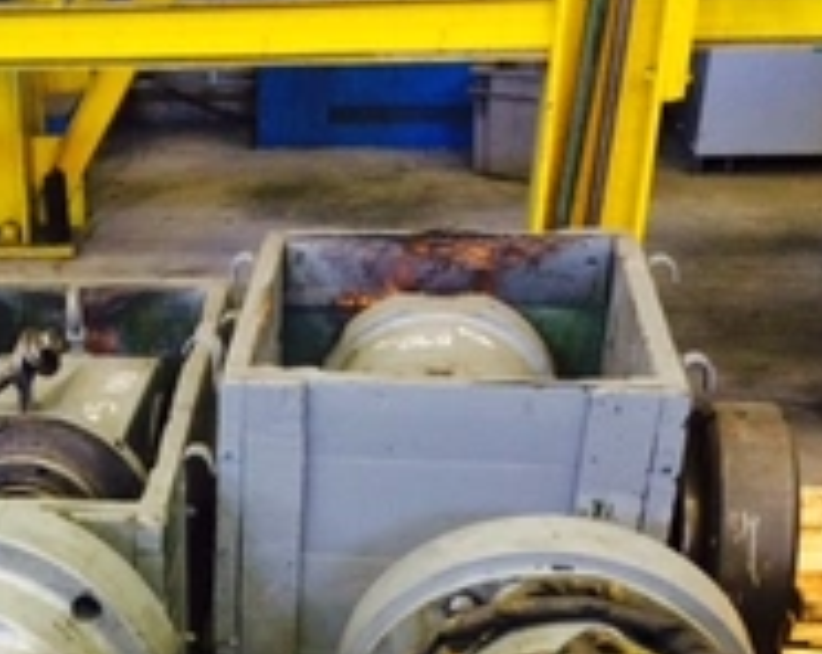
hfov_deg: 29.4
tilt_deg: -33.1
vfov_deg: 24.2
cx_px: 44
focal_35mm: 61
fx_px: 1481
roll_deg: +3.4
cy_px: 597
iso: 320
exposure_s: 1/24
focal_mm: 4.15
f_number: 2.2
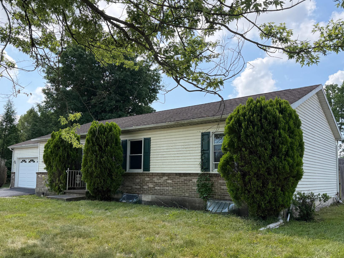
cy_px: 151
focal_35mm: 30
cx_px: 169
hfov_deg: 60.0
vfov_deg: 46.6
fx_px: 298
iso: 100
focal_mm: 6.76
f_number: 1.78
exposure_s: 1/2611
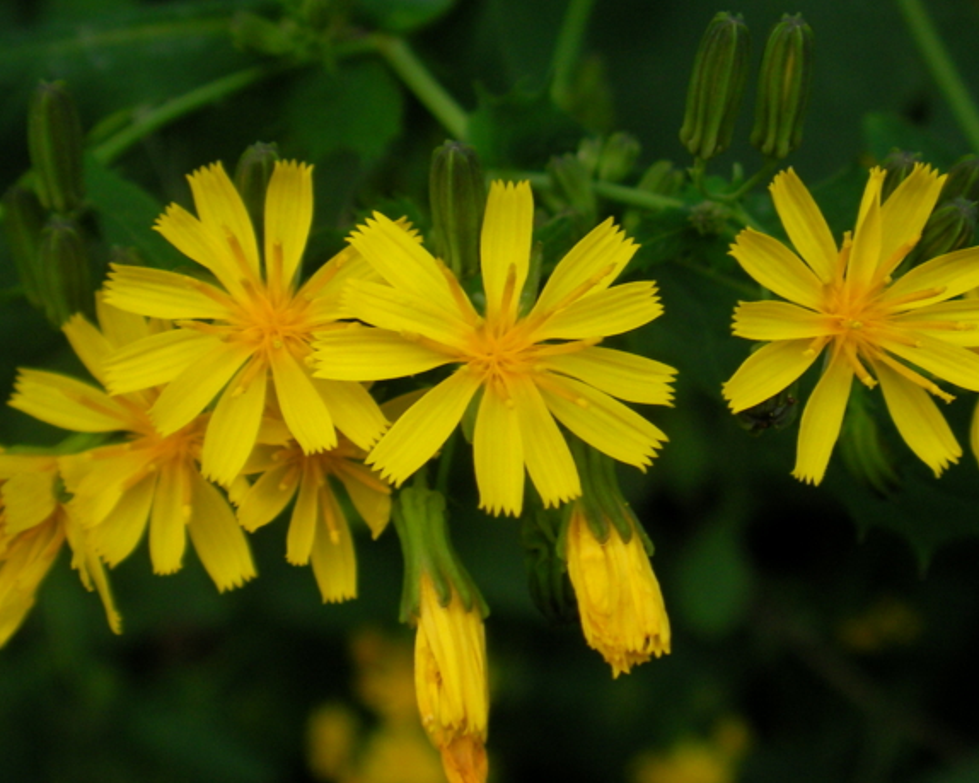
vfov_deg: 22.5
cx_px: 559
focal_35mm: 68
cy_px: 399
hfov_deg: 27.9
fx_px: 1970
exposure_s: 1/157
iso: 50
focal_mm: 7.6
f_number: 3.5
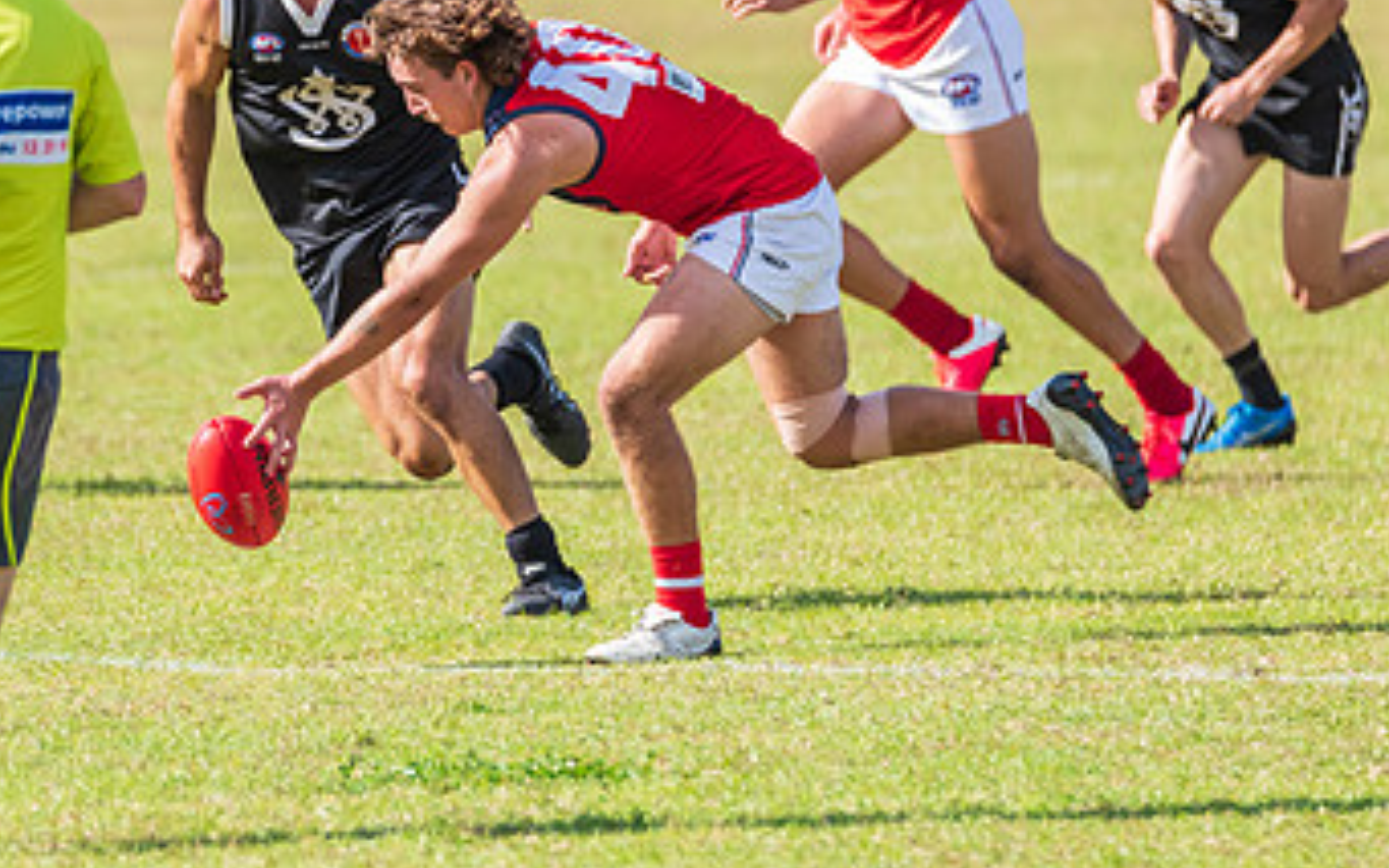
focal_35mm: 781
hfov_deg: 2.7
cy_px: 365
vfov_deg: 1.7
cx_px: 432
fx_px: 29560
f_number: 7.1
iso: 800
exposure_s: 1/1600
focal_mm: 450
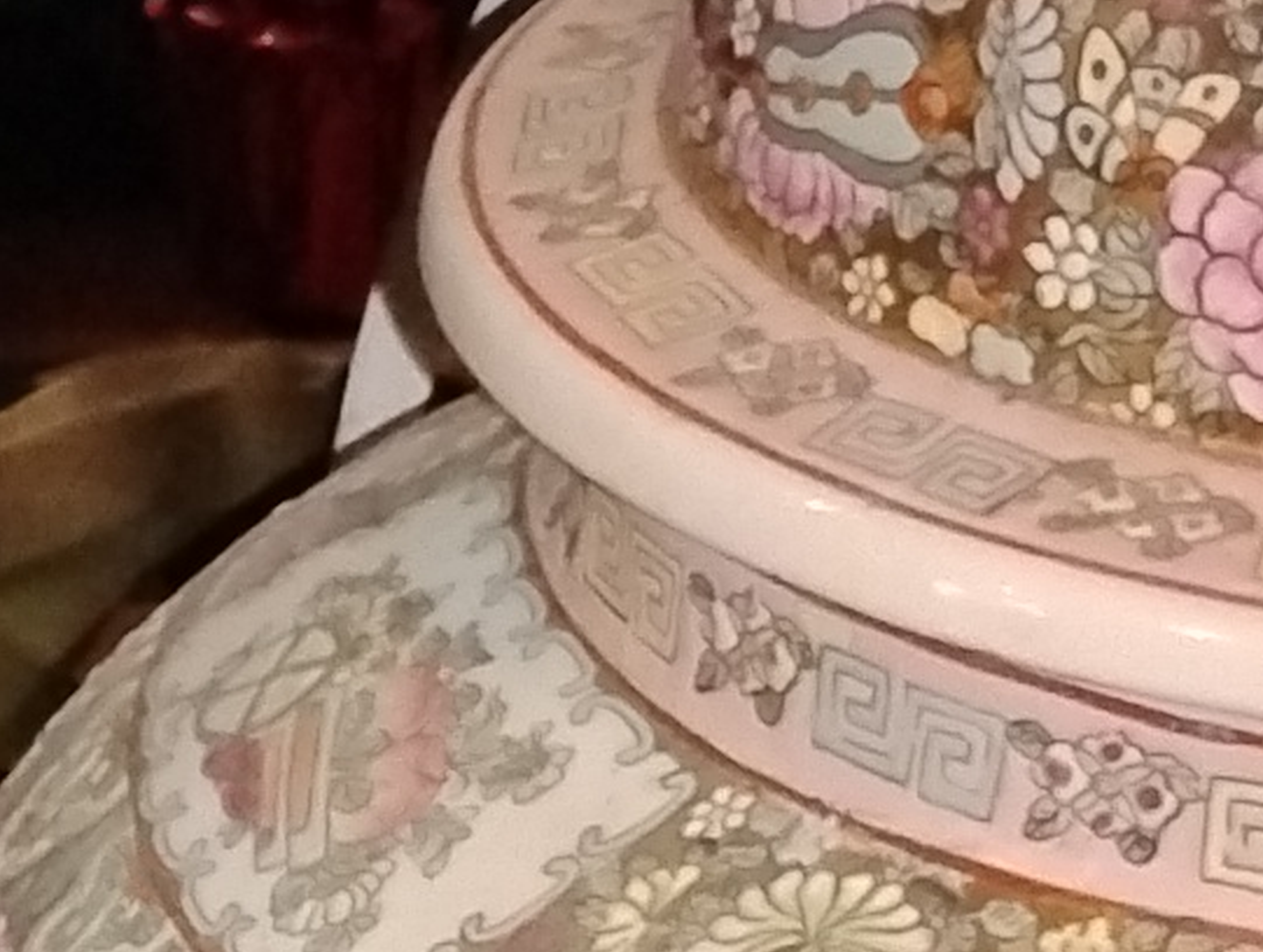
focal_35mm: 211
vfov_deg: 6.9
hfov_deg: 9.0
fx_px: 7714
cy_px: 1811
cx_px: -850
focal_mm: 4.26
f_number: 1.8
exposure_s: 1/30
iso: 1866
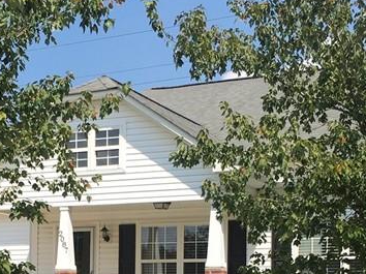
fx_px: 888
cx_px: 135
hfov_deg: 23.2
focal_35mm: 84
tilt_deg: +1.2
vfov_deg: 16.8
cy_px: 333
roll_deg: -0.8
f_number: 2.2
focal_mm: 4.15
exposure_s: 1/1282
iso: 25
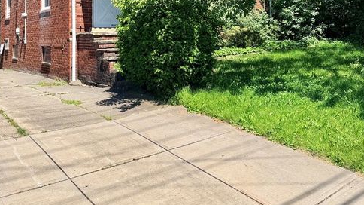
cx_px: 183
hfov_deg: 55.3
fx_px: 347
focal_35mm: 36
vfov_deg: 31.2
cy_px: 18
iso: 80
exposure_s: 1/4405
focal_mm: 6.76
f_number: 1.78
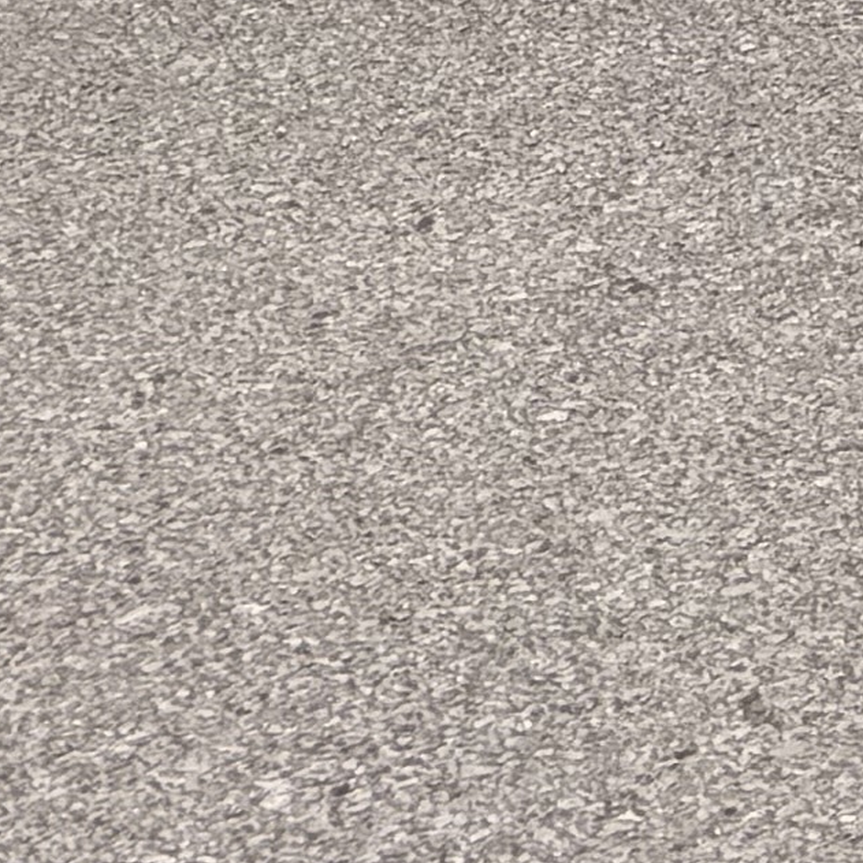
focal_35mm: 192
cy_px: -1818
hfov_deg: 6.6
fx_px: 5416
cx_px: 3782
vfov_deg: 7.8
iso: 80
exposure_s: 1/2525
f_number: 1.78
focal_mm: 6.76
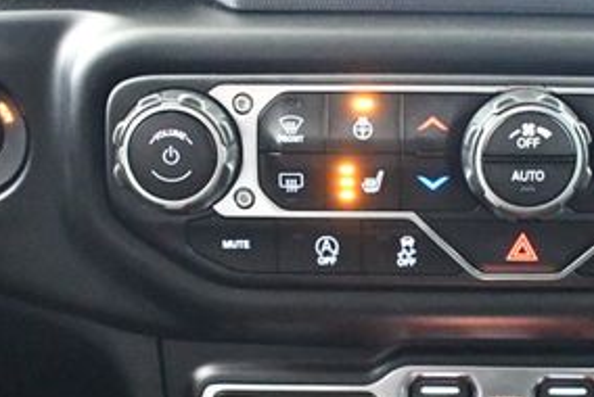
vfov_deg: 16.6
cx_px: 393
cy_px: 391
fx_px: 1338
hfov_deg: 24.9
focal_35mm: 81
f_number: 3.5
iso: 12800
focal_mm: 18
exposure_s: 1/30
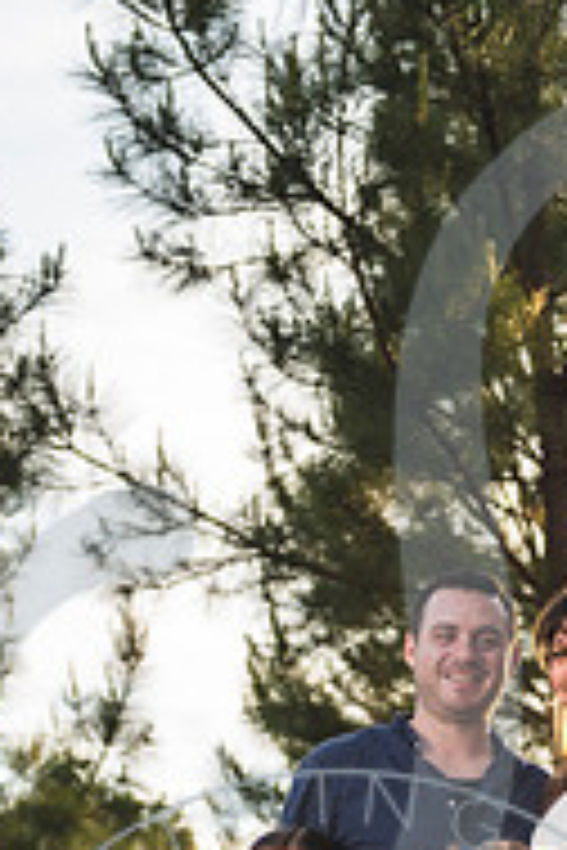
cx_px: 544
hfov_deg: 10.4
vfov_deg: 15.4
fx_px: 3095
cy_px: 846
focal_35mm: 131
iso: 100
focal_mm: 55
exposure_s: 1/500
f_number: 2.8
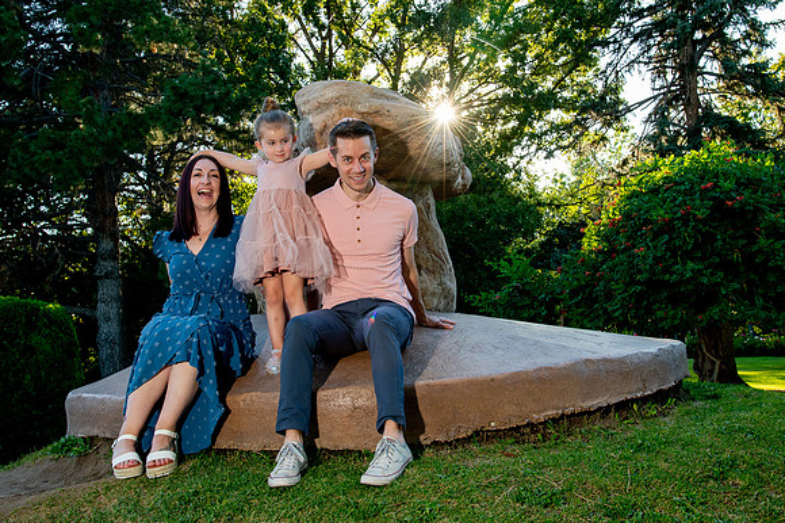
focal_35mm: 46
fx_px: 1008
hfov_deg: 42.5
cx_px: 406
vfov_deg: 29.0
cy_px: 209
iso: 1000
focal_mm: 38
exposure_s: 1/200
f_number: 10
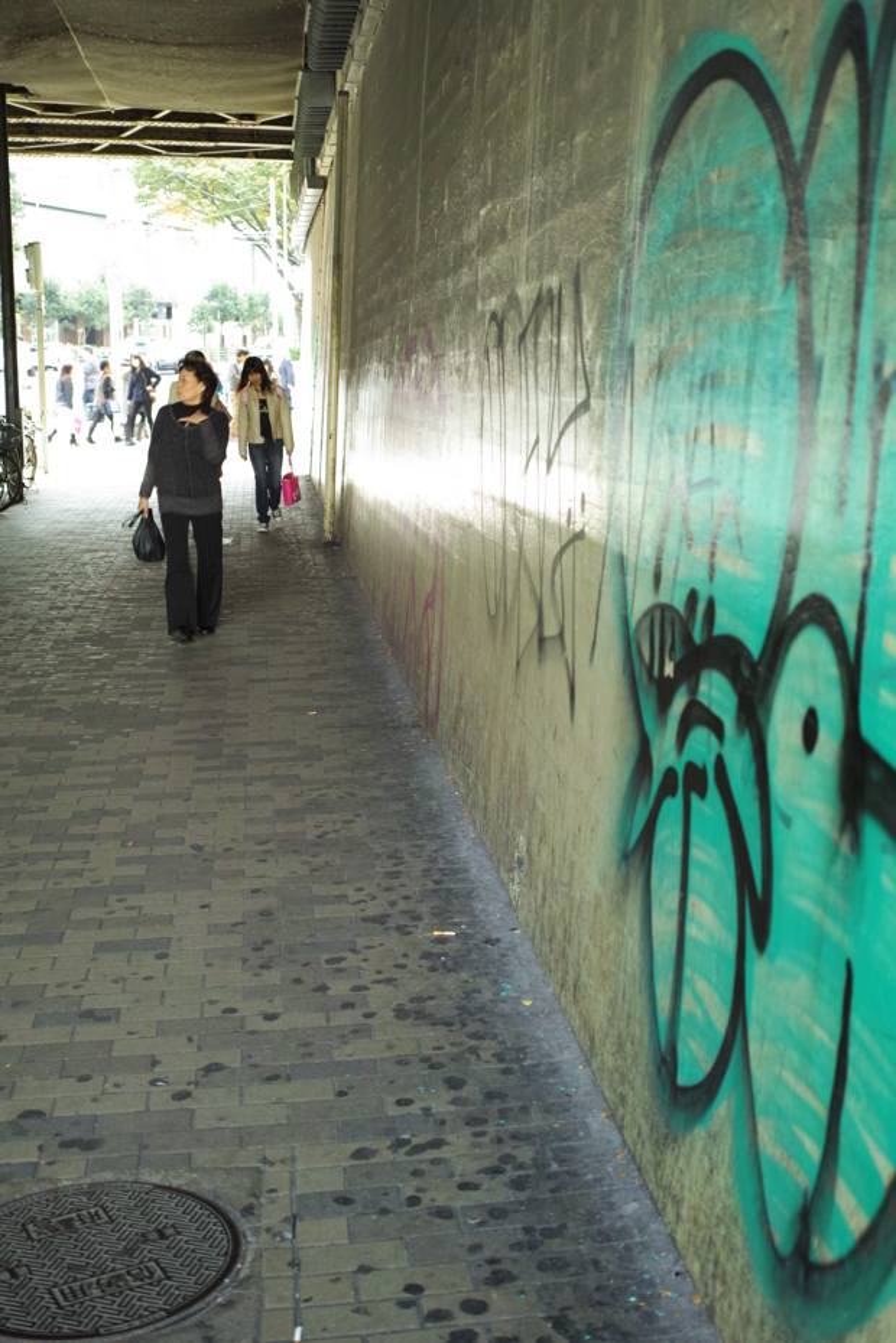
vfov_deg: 43.6
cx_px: 448
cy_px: 672
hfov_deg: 29.9
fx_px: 1680
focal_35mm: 45
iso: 100
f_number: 2.8
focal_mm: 30
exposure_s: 1/25
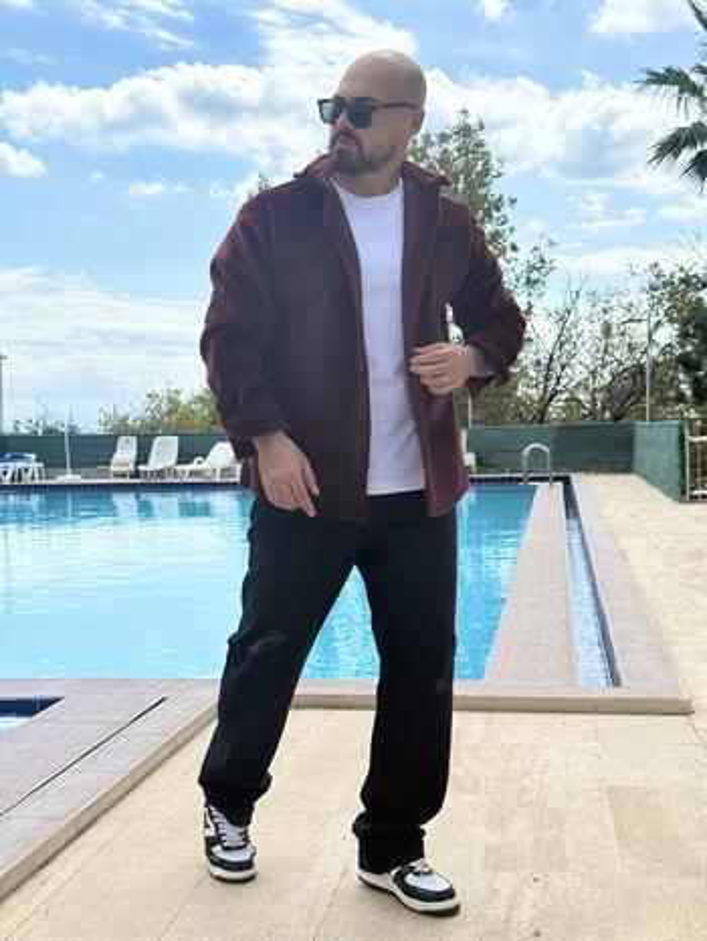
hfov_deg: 30.3
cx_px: 354
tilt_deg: -2.0
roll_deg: +1.7
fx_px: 1306
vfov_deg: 39.6
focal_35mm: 48
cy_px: 470
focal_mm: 6.76
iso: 64
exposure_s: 1/6536
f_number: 1.78
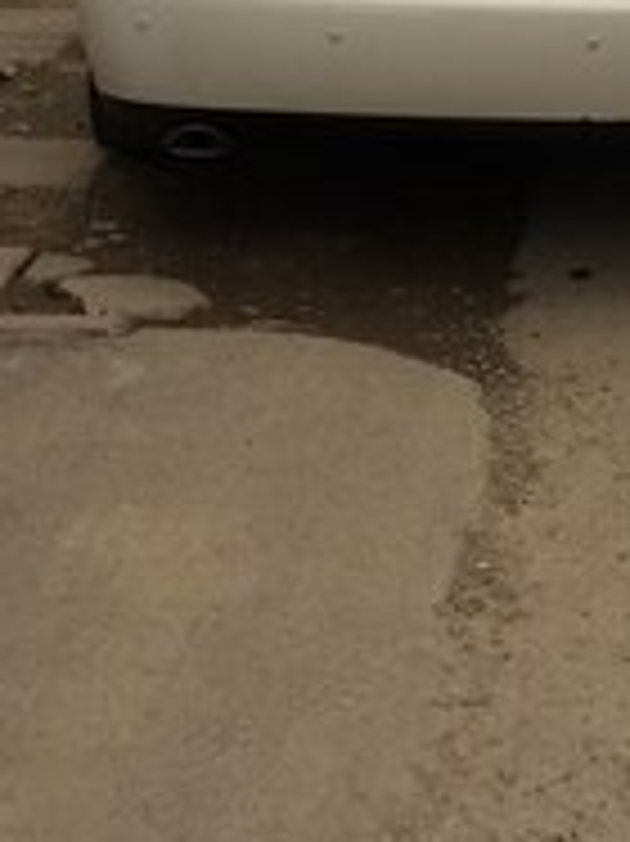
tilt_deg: -5.4
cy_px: -180
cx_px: 585
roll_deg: +0.0
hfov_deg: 18.7
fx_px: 1871
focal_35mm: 77
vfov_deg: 23.1
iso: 50
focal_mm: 4.15
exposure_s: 1/100
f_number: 2.2
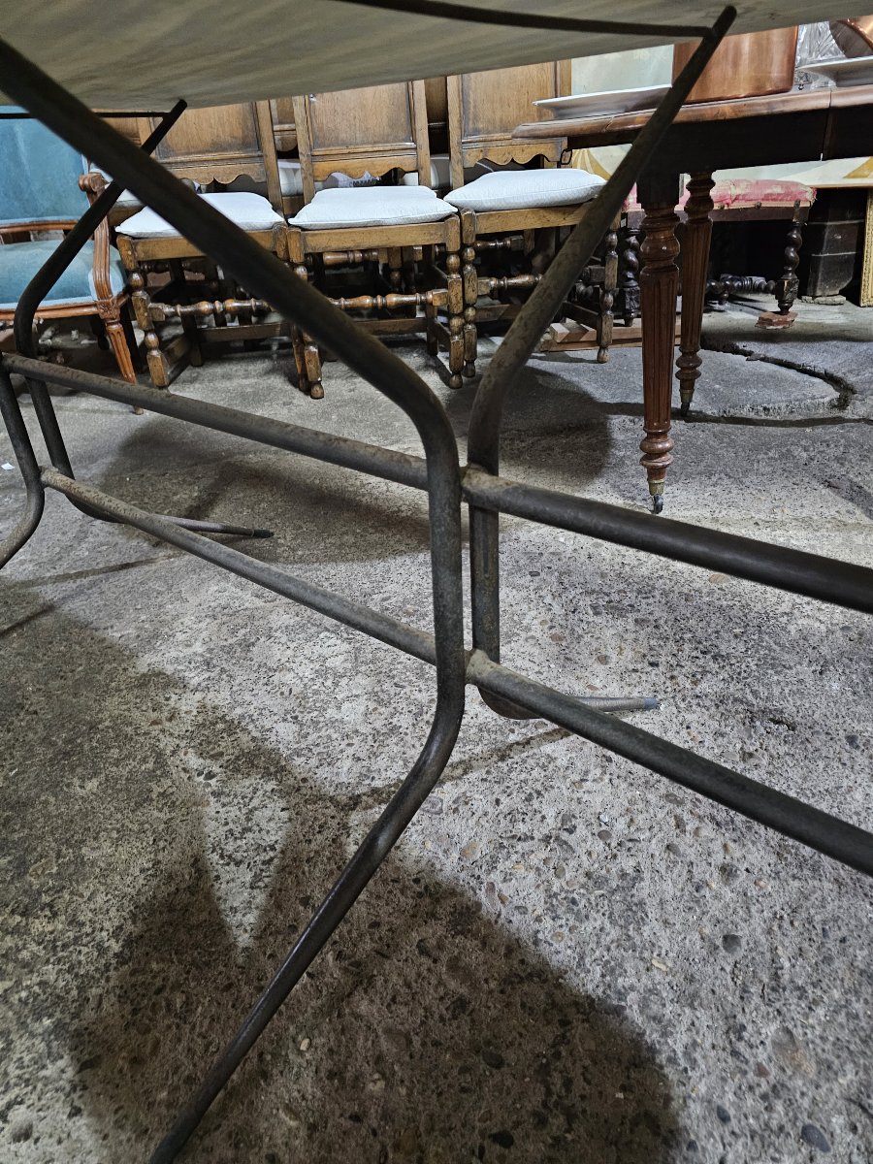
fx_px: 773
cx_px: 436
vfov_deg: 73.9
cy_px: 582
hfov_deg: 58.9
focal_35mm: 23
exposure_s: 1/25
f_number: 1.7
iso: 800
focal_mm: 6.3
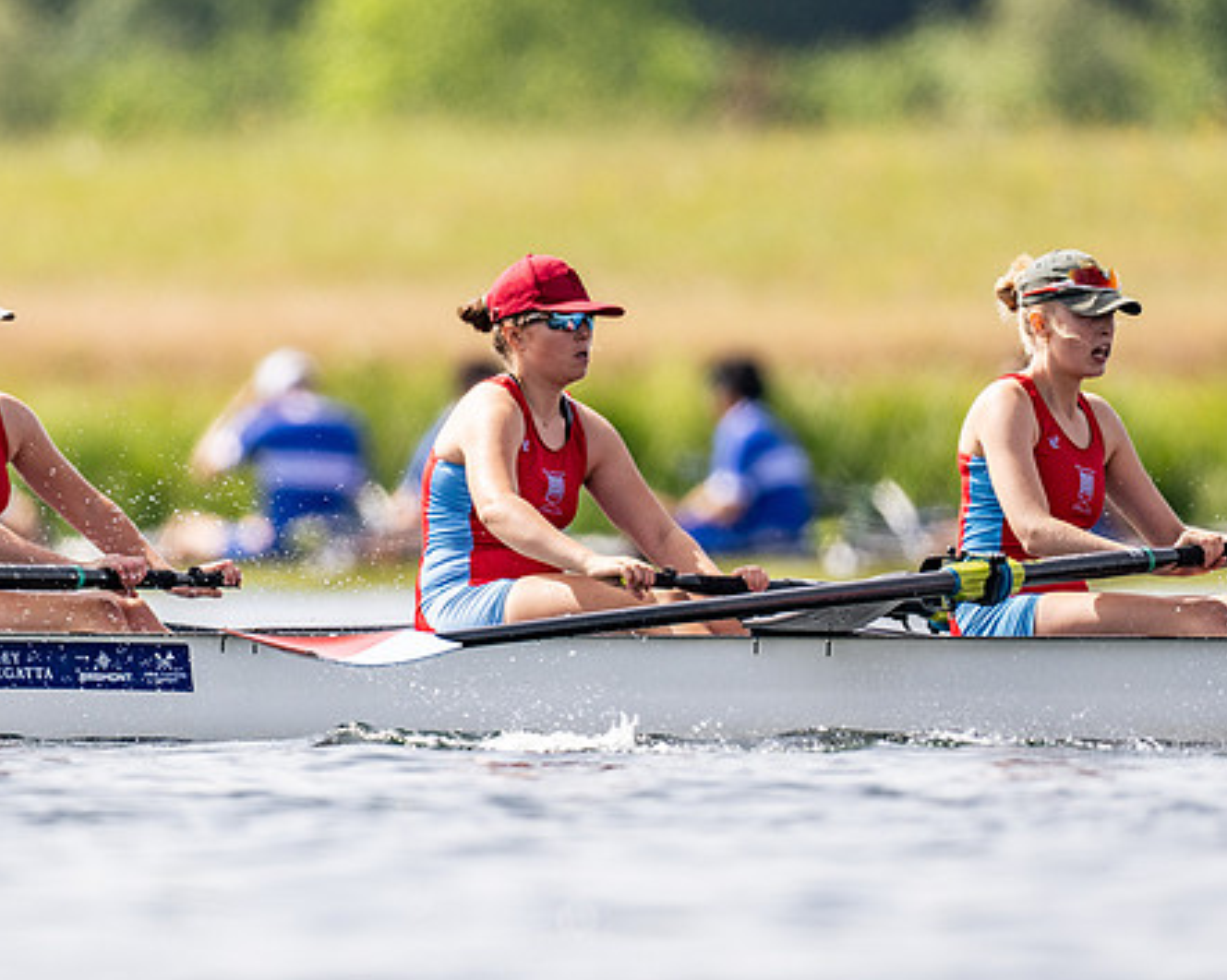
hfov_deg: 1.8
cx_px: 554
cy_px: 465
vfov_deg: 1.4
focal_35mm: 1105
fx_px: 40110
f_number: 4
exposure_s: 1/2500
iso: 200
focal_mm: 600
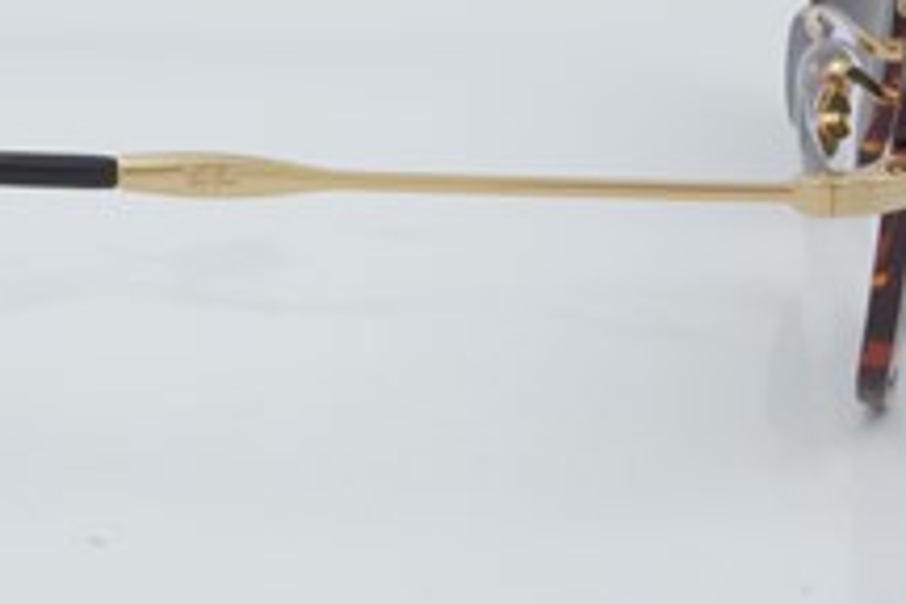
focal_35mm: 139
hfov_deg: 14.7
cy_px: 105
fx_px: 3498
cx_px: 164
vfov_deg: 9.8
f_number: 29
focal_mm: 50
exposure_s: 1/4
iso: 100
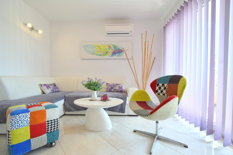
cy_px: 78
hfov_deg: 100.4
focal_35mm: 15
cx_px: 116
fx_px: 97
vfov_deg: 77.3
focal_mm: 10
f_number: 5.6
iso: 400
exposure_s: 1/125
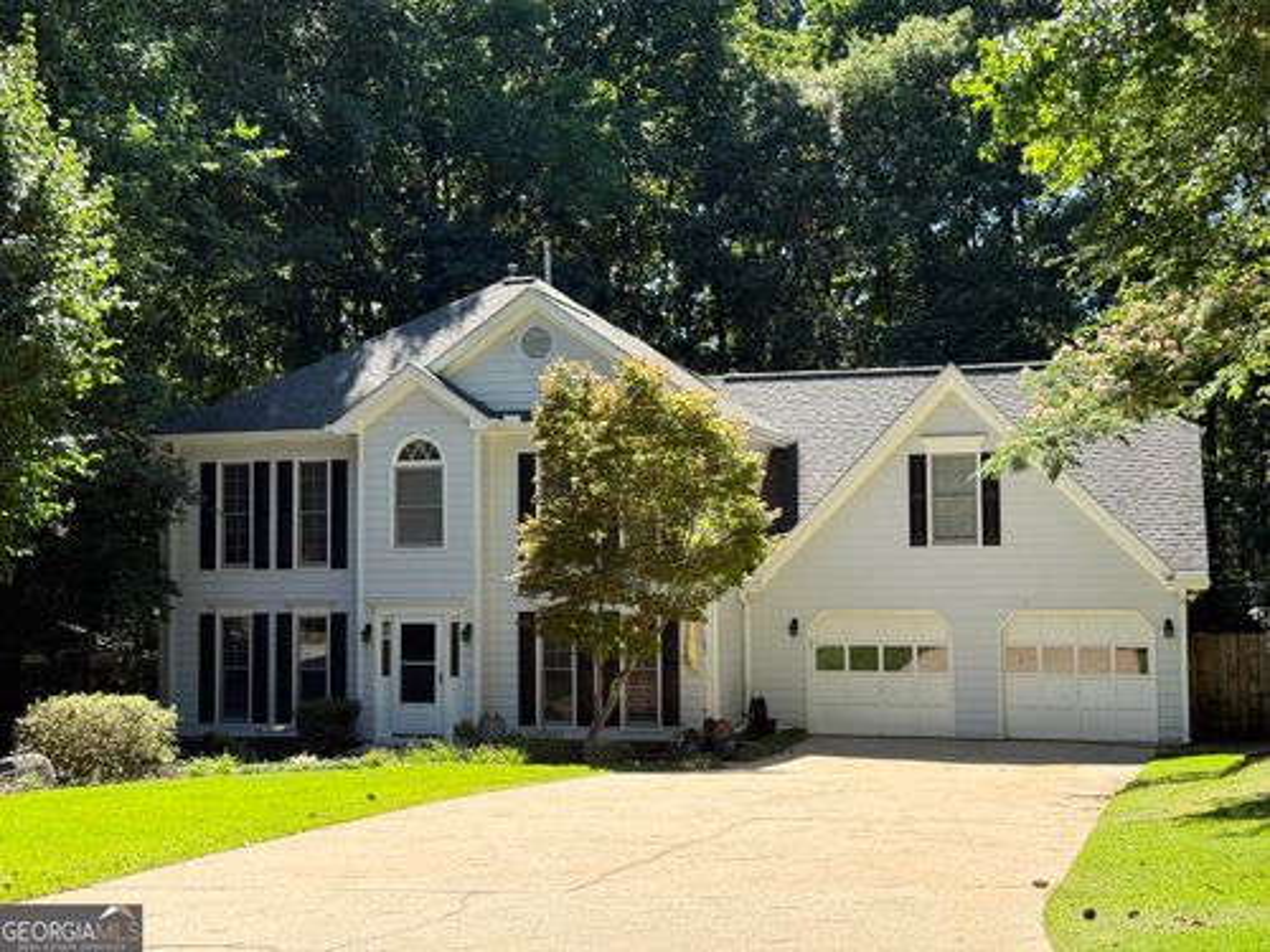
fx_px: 1761
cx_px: 635
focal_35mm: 48
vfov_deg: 30.3
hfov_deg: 39.7
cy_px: 476
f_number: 1.78
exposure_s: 1/1513
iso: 100
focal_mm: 6.76
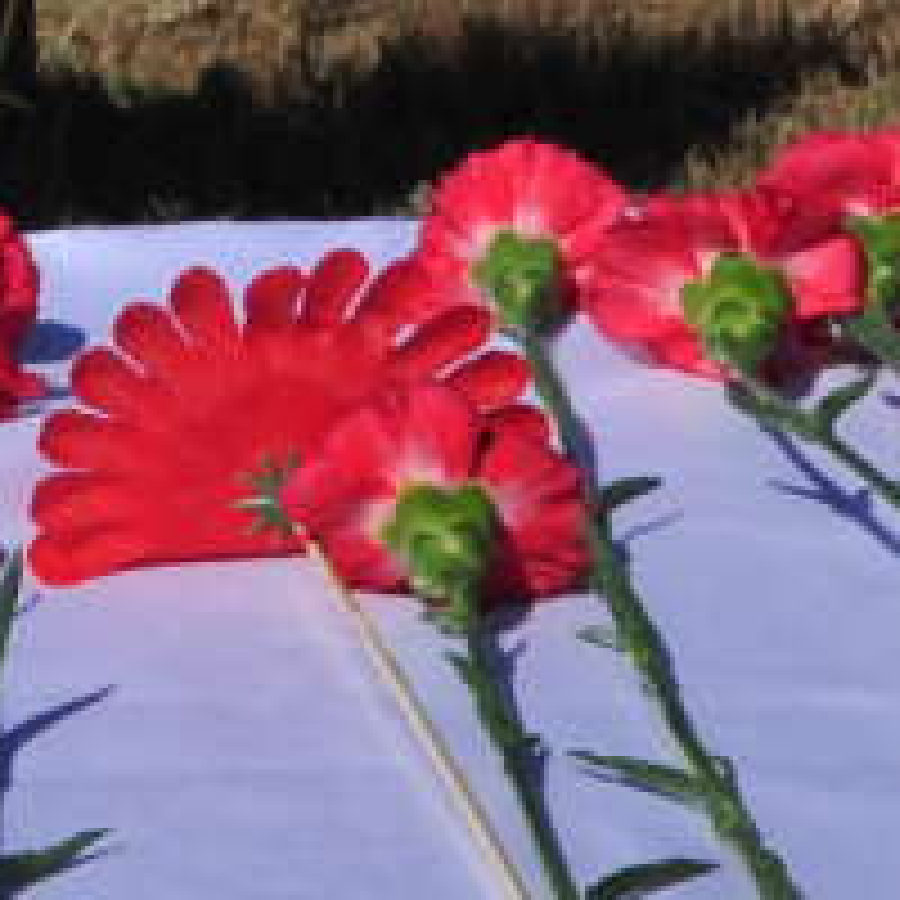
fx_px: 4324
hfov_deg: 11.0
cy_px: -464
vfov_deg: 11.4
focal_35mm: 147
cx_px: -756
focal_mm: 18
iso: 400
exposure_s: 1/1000
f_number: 16
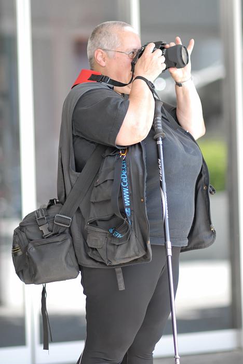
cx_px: 122
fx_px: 2046
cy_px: 182
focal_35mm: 202
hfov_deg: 6.8
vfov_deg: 10.2
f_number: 2
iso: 200
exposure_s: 1/350
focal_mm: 135
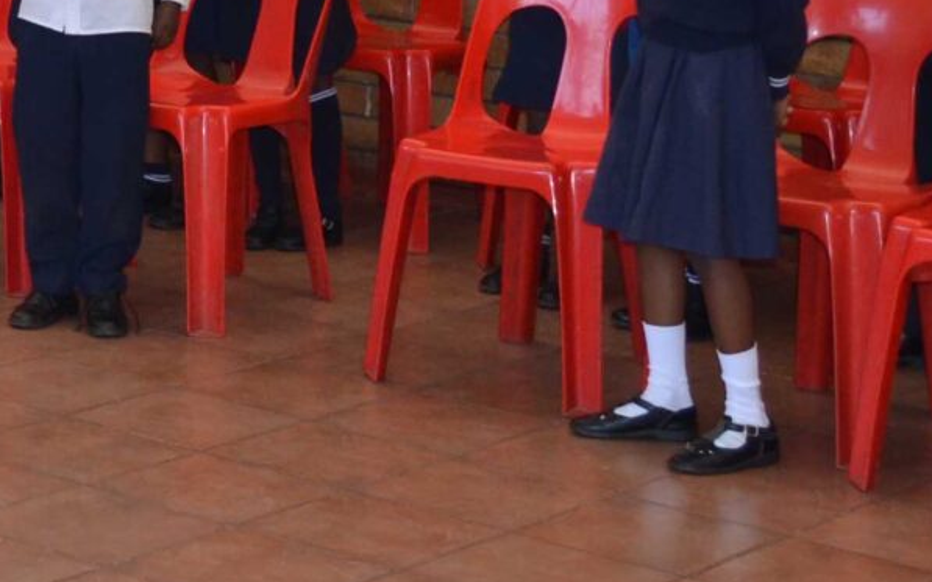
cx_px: -387
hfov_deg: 16.4
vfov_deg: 10.7
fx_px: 2997
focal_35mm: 118
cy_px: -291
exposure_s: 1/125
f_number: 4
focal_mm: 18
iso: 400
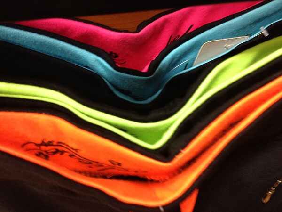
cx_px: 141
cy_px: 106
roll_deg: +2.1
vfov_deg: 42.9
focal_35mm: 33
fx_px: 269
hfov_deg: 55.4
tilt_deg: -39.8
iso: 160
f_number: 2.4
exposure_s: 1/20
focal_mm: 4.12
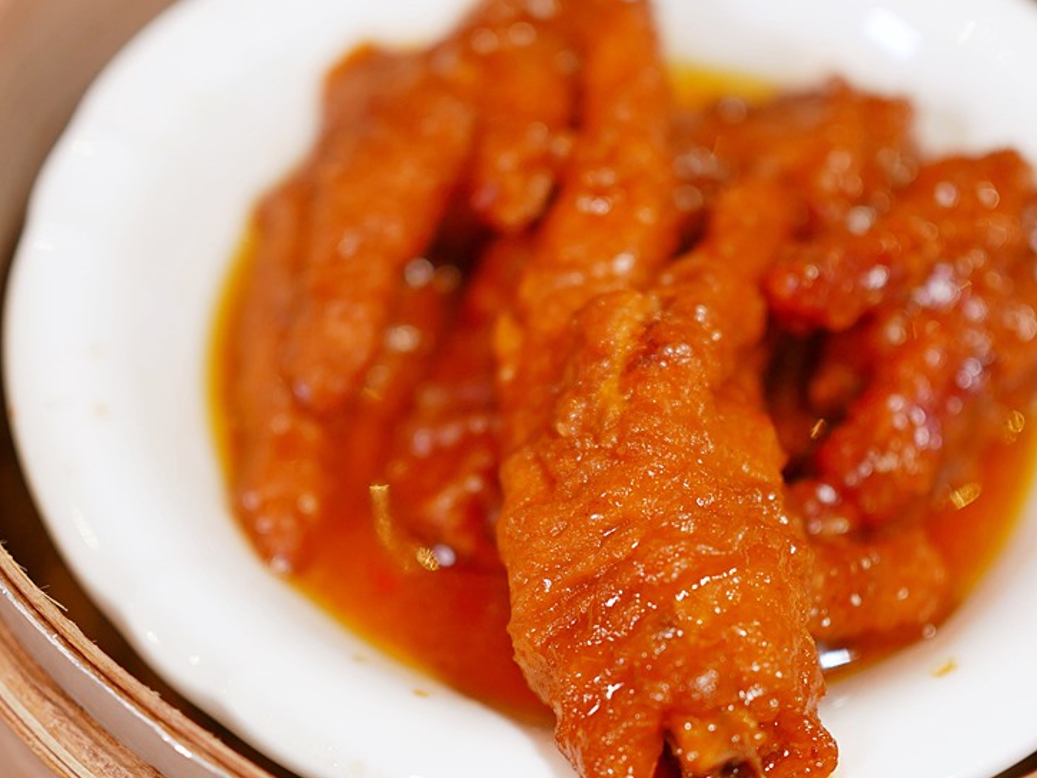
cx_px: 564
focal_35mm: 69
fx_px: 2067
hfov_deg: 28.1
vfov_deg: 21.3
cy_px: 435
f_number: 1.8
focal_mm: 25
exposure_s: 1/125
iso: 200
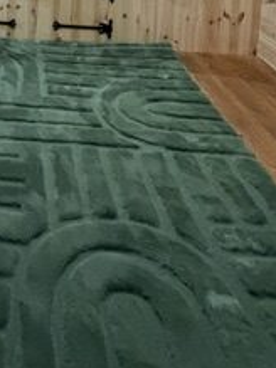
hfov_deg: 32.7
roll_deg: -3.2
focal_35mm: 41
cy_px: -109
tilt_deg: -2.6
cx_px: 10
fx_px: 436
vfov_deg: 33.5
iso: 800
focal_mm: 2.22
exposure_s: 1/50
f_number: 2.2
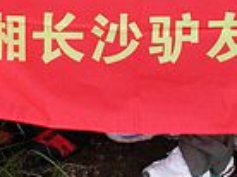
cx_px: 12
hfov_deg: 10.5
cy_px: -178
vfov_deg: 7.6
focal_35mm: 187
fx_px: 1278
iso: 139
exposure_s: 1/60
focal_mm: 6.3
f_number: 3.5
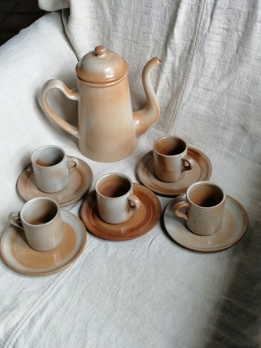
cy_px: 174
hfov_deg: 32.9
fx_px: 442
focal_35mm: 44
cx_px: 130
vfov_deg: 42.9
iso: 200
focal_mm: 3.95
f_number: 1.8
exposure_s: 1/30
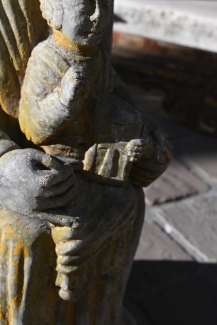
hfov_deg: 17.2
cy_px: 114
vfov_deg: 25.6
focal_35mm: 79
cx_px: 75
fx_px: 715
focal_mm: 38
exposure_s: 1/320
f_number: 6.3
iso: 100
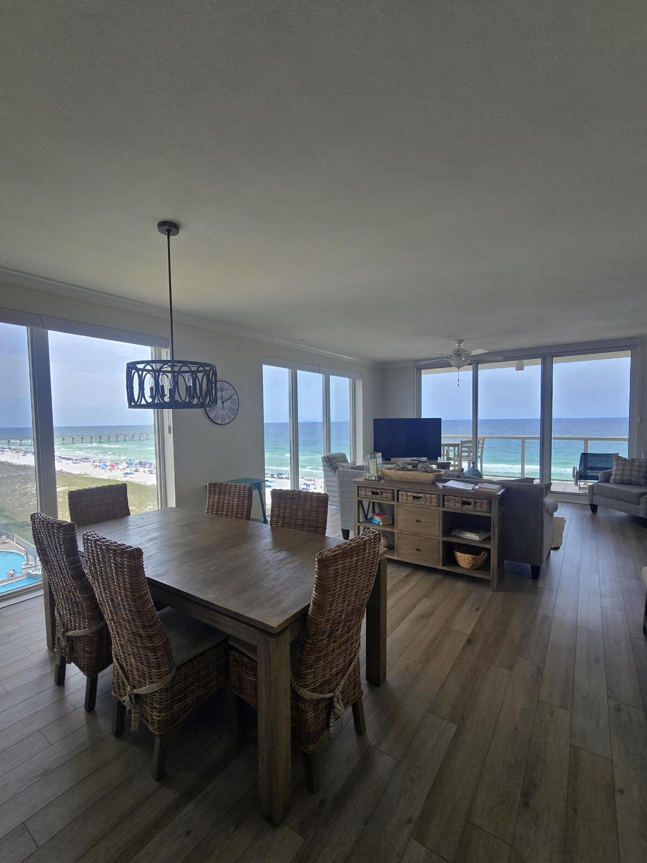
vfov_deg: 102.0
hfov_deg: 85.6
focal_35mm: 14
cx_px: 308
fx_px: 349
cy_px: 443
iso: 50
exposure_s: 1/382
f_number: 2.2
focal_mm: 2.2
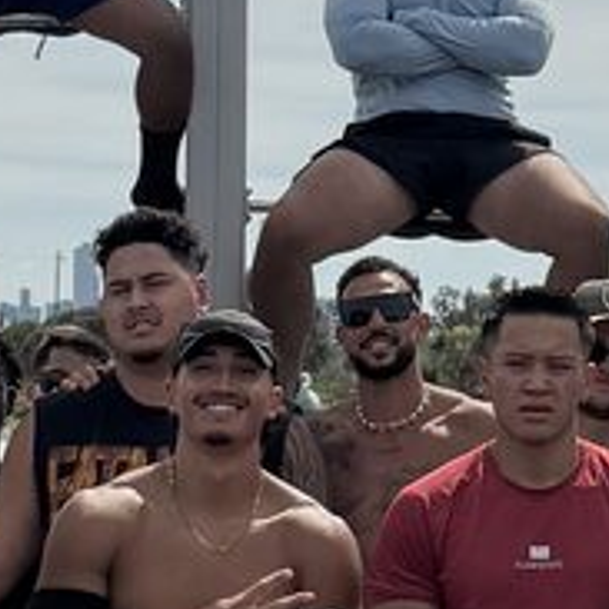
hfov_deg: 9.4
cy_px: -100
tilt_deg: +6.0
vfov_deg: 9.3
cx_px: 509
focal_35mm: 185
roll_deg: -0.1
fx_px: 3682
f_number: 1.78
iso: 100
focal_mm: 6.76
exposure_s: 1/11905
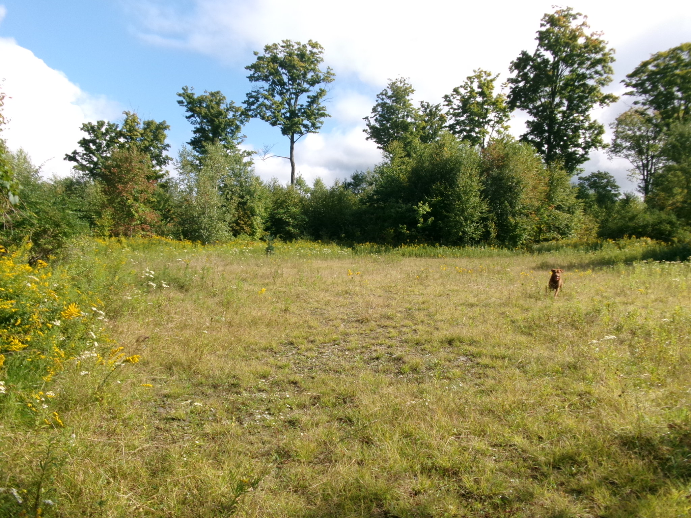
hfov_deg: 63.4
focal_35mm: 28
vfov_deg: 49.7
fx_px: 559
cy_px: 259
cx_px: 346
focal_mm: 5.1
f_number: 10.8
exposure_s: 1/75
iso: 100
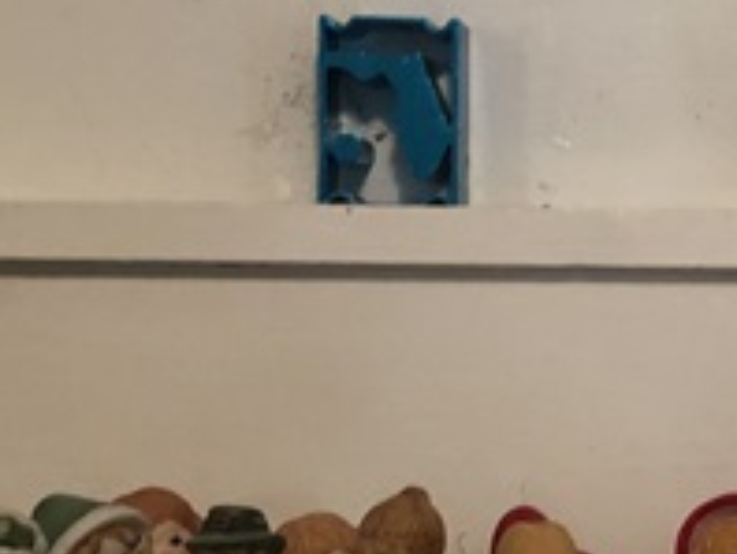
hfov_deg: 16.8
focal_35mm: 113
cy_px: 342
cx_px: 826
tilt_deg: +1.0
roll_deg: -1.1
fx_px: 2409
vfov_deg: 13.1
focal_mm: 4
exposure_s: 1/13
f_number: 1.8
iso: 100
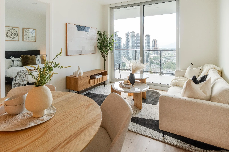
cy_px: 56
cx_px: 104
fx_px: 121
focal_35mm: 19
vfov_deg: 63.5
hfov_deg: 86.7
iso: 200
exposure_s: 1/50
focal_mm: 10
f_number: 8
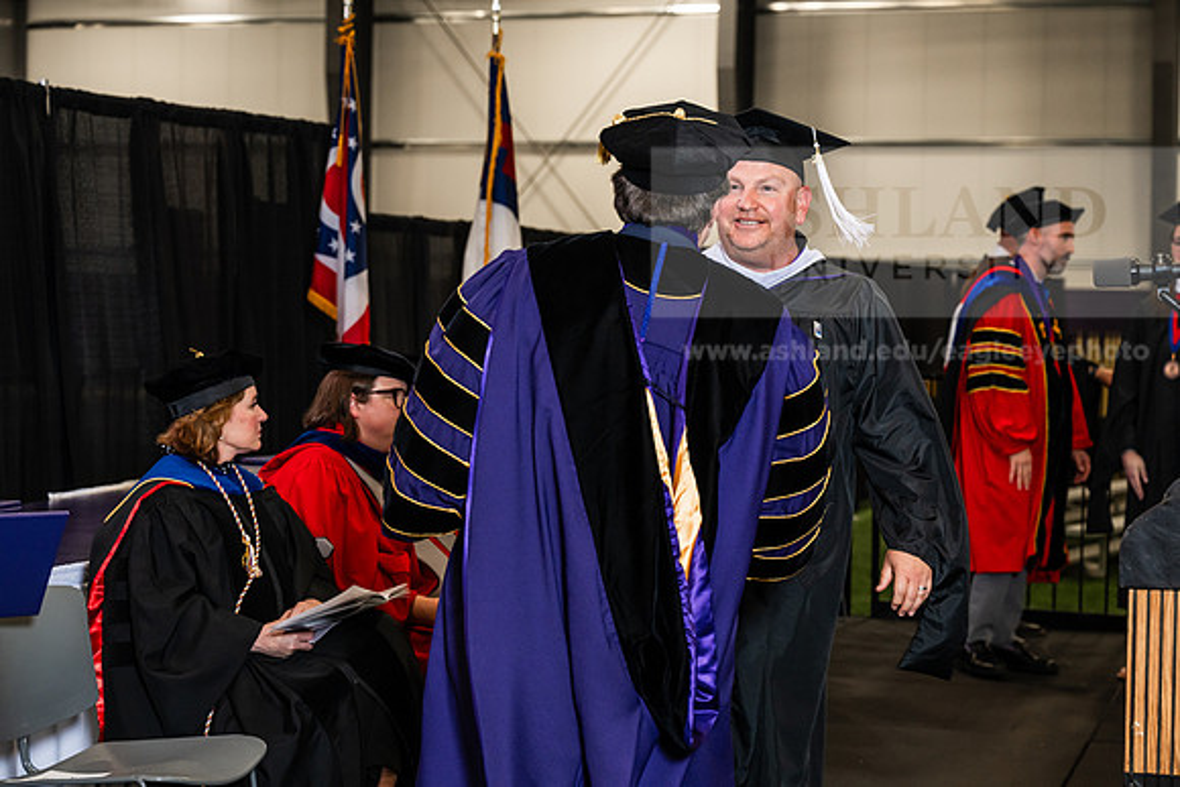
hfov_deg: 28.8
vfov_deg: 19.5
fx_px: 2295
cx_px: 590
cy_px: 394
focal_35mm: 70
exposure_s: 1/200
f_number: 4.5
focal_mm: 70
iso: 1250
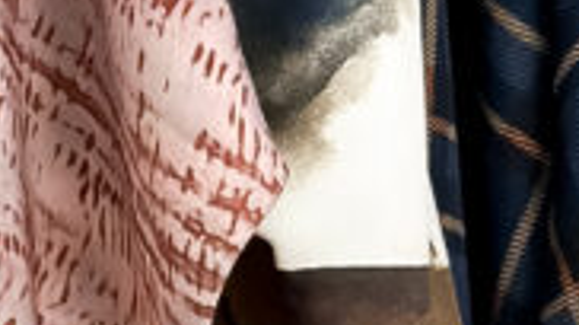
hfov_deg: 7.2
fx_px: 4510
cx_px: -290
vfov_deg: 4.1
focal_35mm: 294
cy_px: -213
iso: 64
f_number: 1.8
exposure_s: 1/100
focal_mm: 6.86
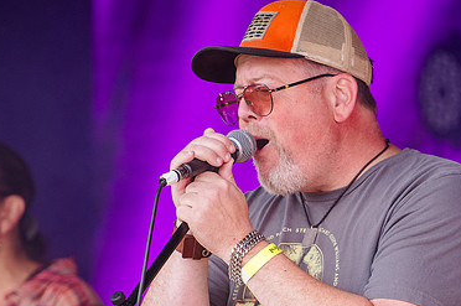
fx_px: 6714
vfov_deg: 2.6
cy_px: 233
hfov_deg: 3.9
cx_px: 239
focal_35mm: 525
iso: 320
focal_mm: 200
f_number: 2.8
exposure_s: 1/800
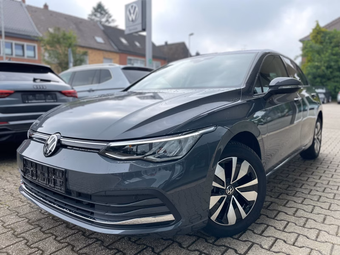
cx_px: 170
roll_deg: -0.6
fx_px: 255
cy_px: 128
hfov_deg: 67.3
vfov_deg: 53.1
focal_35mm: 26
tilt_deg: -6.5
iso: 50
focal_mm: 4.2
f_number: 1.6
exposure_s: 1/682
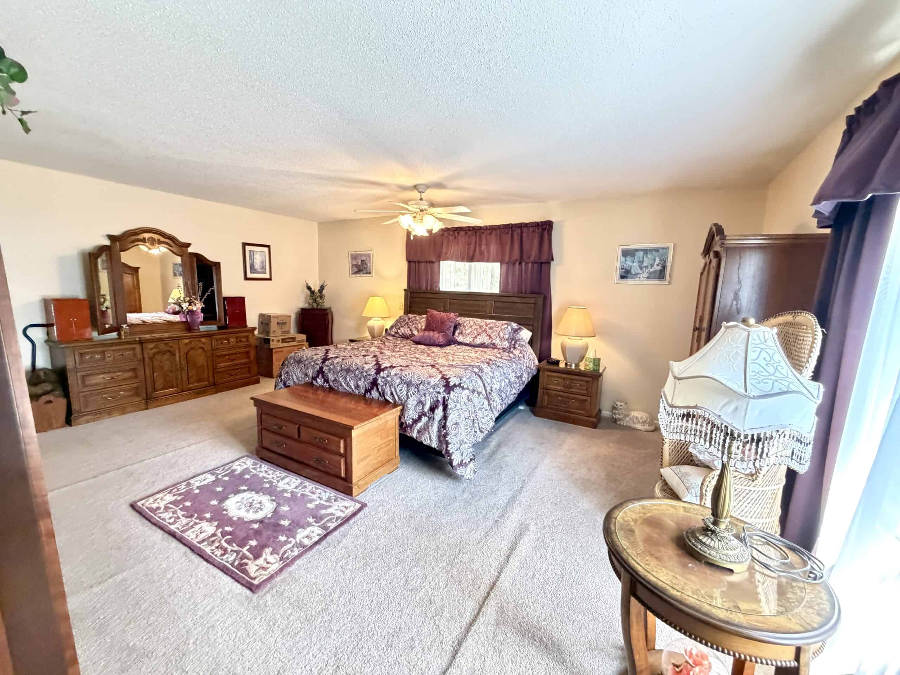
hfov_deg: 102.1
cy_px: 338
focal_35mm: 14
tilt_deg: -7.1
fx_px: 364
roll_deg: -0.4
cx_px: 450
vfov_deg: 85.7
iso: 640
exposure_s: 1/60
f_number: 2.2
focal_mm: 2.22
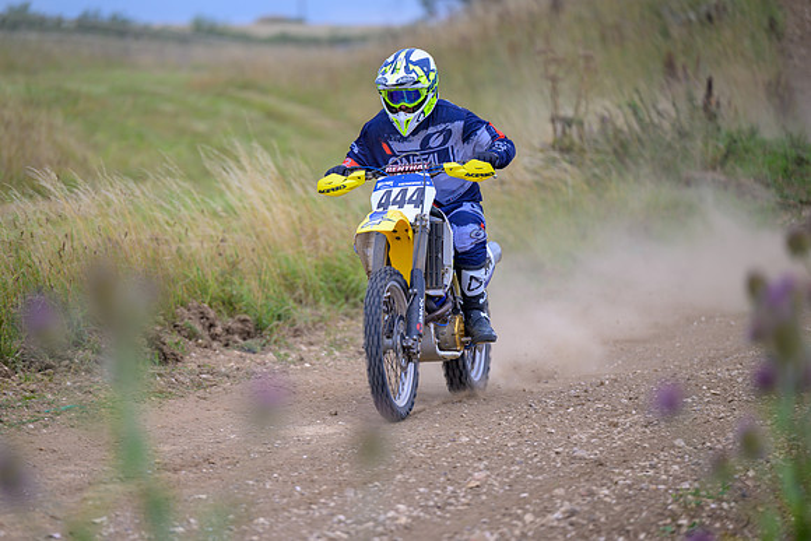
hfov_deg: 10.3
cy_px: 270
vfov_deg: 6.9
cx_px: 406
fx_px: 4506
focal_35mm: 200
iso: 64
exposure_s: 1/400
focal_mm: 200
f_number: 2.8
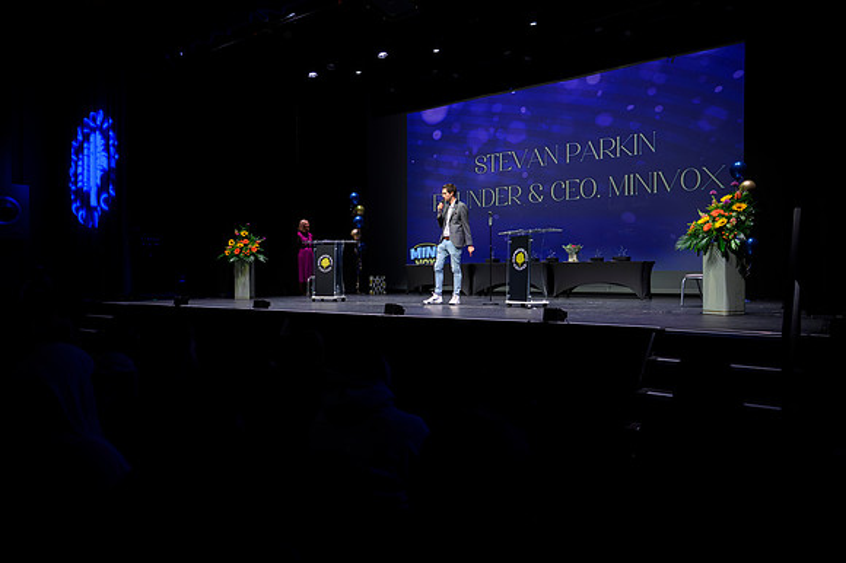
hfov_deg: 73.7
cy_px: 282
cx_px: 423
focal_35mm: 24
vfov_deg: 53.0
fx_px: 565
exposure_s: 1/125
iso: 1600
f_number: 2.8
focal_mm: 24
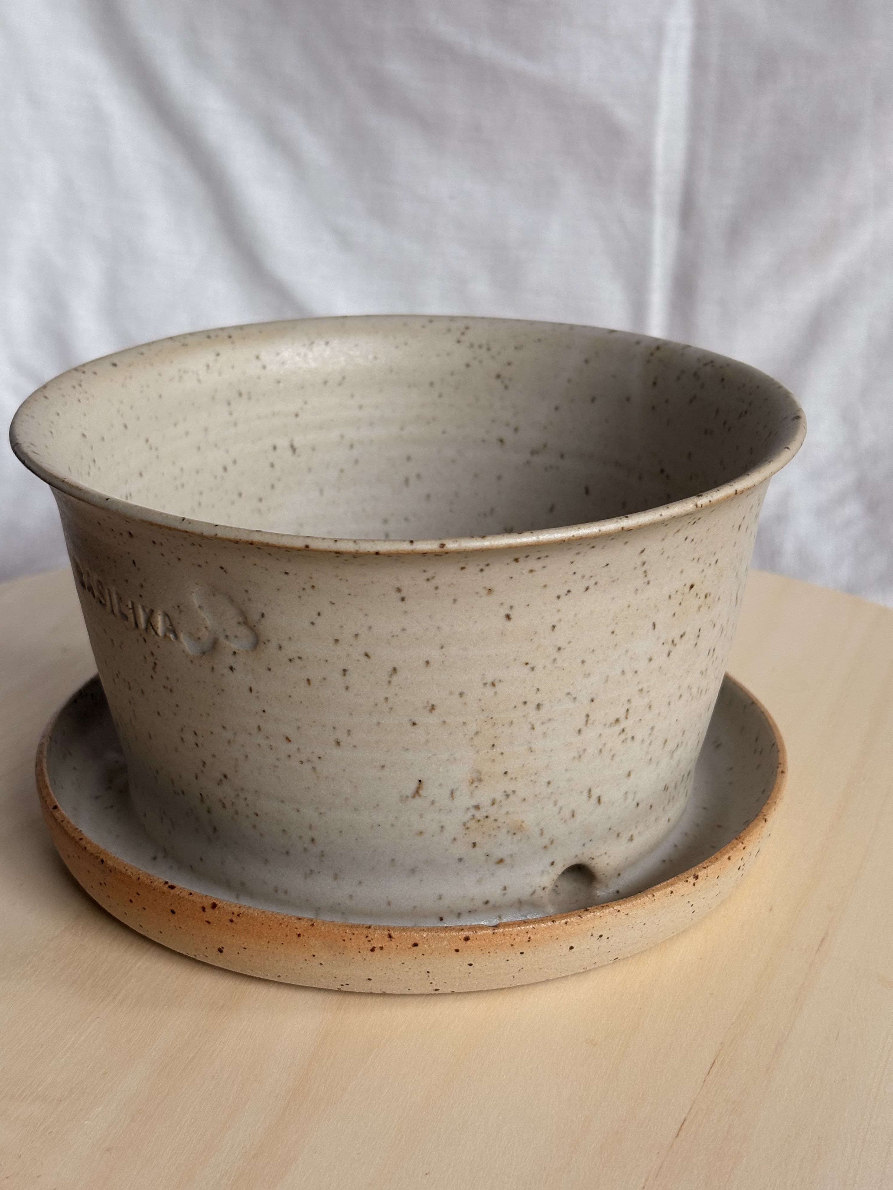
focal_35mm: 52
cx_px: 446
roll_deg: -0.8
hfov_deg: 28.0
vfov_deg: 36.8
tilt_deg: -21.8
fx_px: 1789
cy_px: 595
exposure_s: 1/60
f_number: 1.6
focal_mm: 5.96
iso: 64
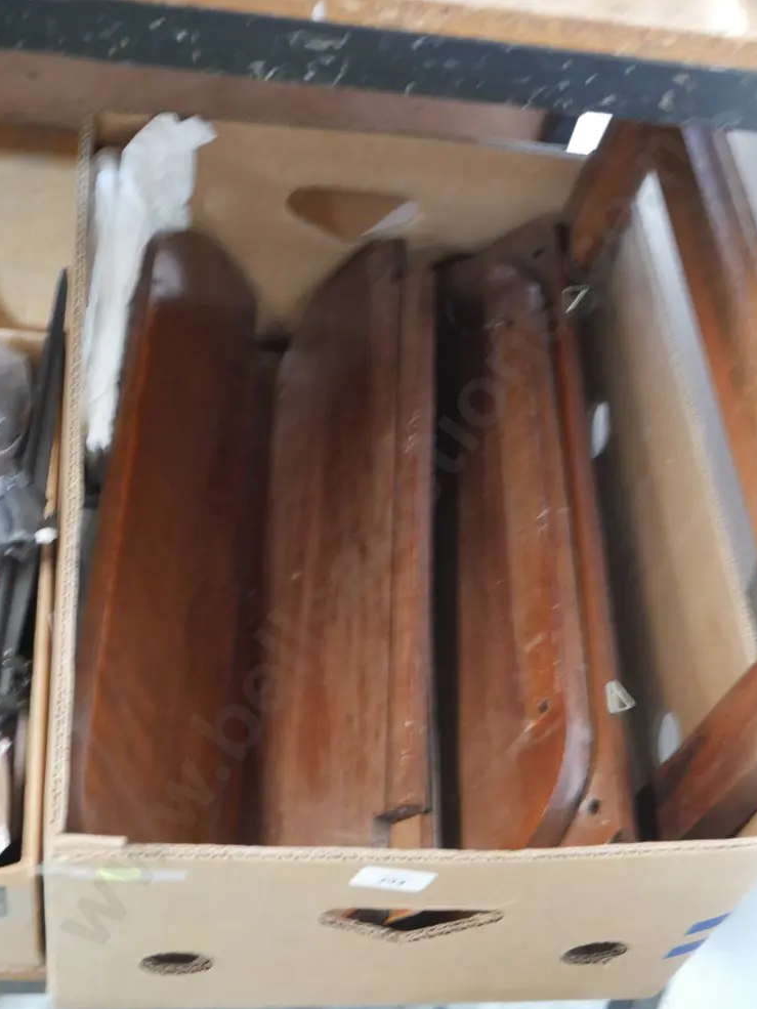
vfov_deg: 36.8
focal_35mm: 52
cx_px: 390
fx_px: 1516
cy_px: 523
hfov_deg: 28.0
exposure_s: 1/13
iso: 3200
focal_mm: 25
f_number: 5.3
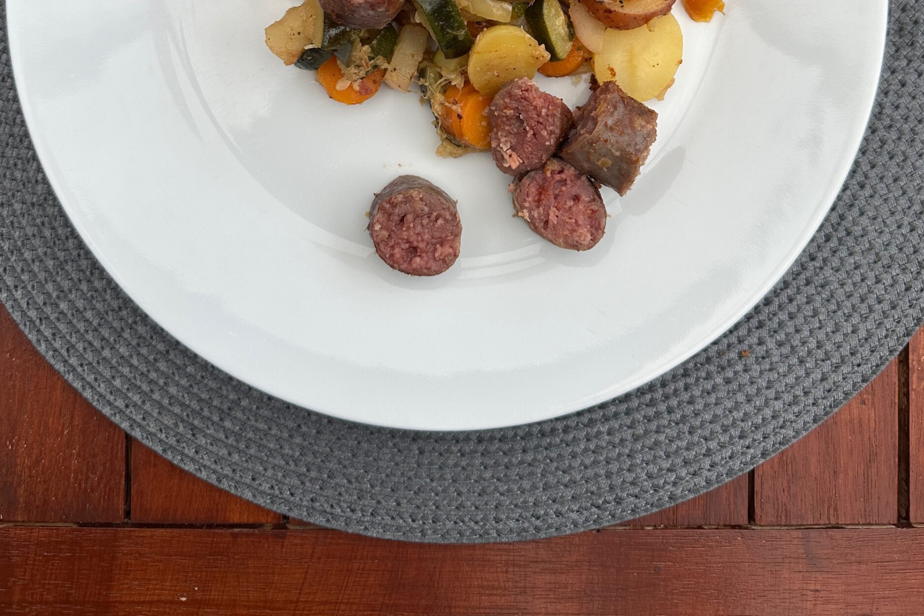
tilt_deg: -88.2
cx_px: 465
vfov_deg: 35.2
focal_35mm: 34
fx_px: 873
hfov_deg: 55.8
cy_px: -1
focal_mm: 6.86
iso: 80
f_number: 1.78
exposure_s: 1/646
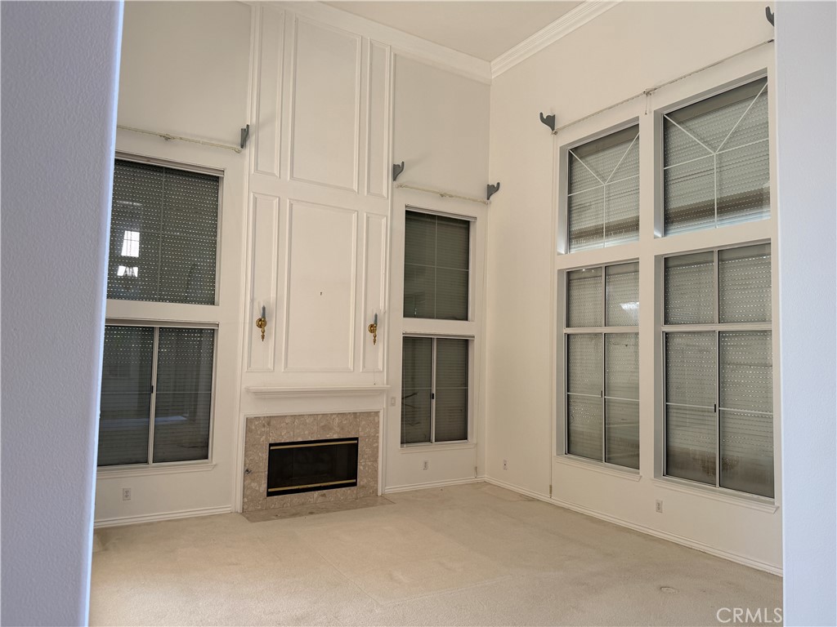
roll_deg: -1.4
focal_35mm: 24
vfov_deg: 56.8
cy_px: 314
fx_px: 580
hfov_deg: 71.6
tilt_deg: +3.2
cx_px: 418
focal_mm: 6.76
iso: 100
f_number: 1.78
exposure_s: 1/121
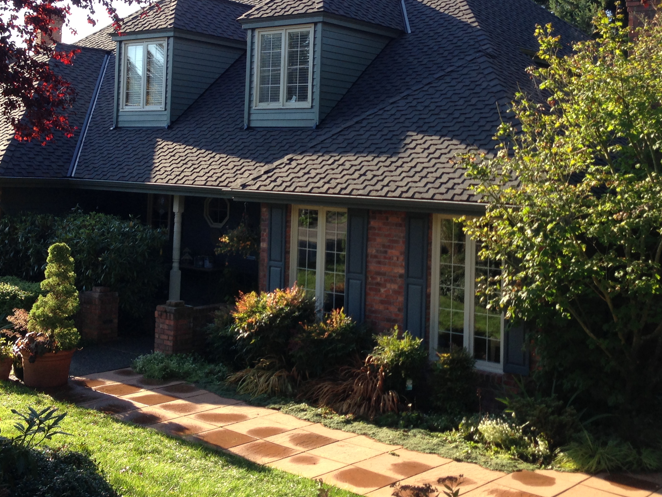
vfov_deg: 28.2
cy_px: 131
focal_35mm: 51
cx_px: 312
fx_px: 975
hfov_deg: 37.5
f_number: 2.4
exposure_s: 1/321
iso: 50
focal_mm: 4.13
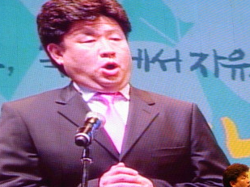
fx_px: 1286
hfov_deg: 11.1
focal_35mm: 178
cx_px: 78
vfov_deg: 8.3
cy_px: 32
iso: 79
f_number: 3.7
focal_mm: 14.9
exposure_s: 1/45.2
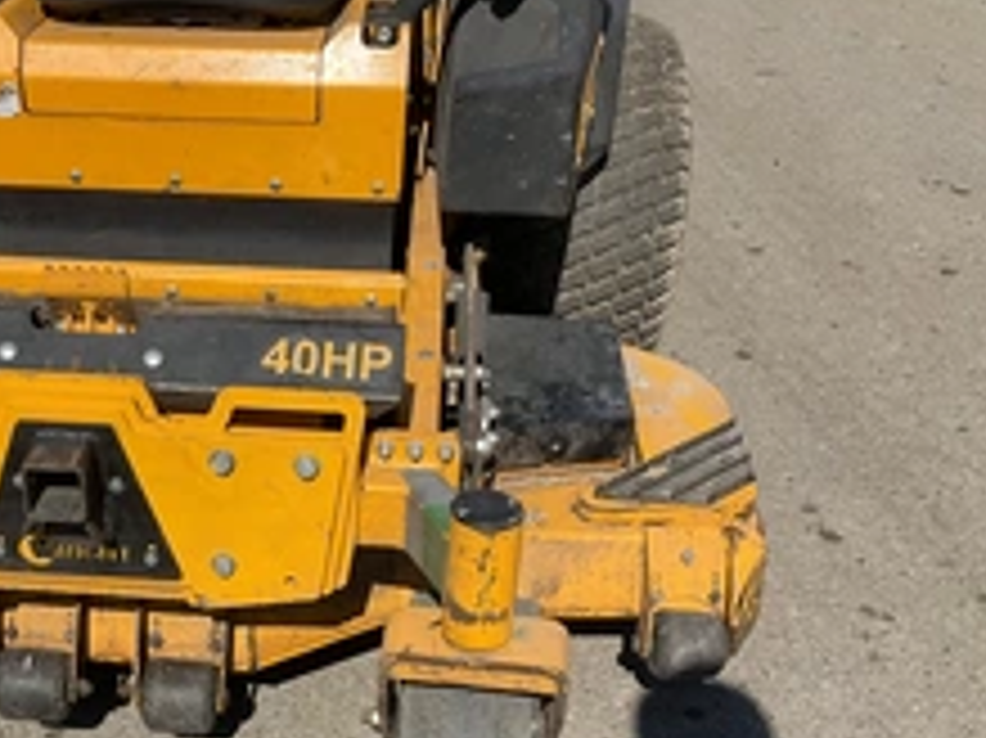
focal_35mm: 53
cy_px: 576
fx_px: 1509
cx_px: 252
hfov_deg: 35.4
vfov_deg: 27.0
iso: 25
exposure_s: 1/2320
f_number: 1.8
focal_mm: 3
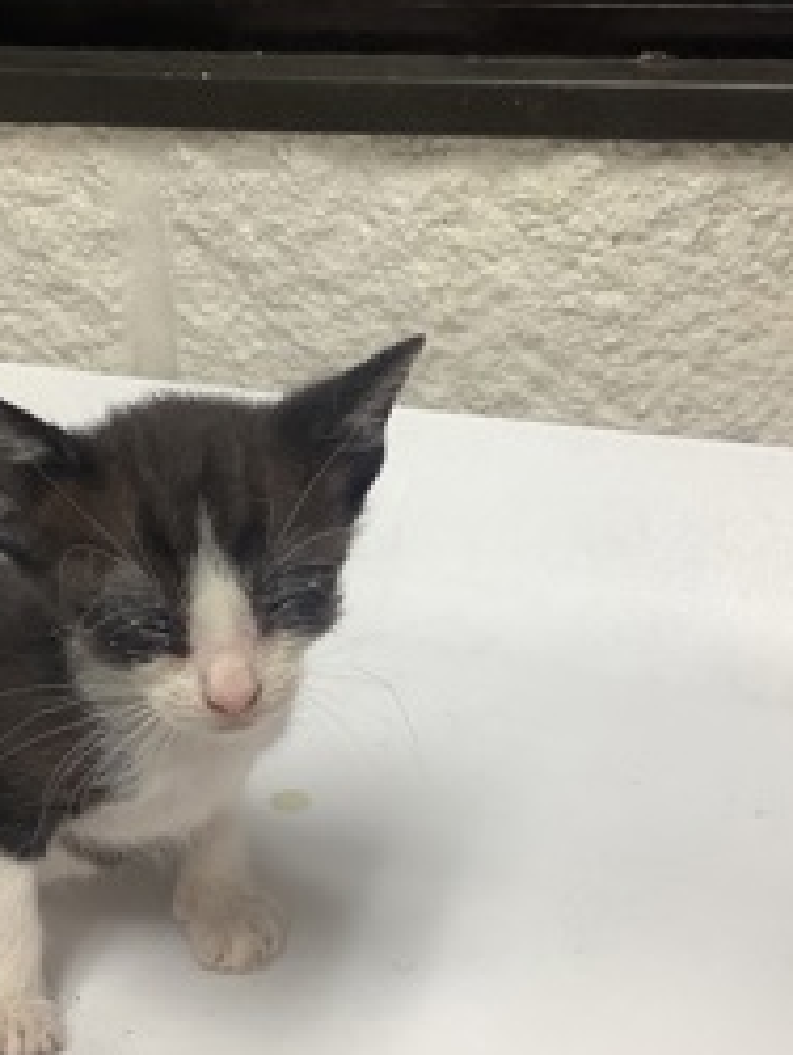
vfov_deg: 36.8
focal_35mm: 52
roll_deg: +0.1
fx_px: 1586
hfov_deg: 28.0
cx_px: 340
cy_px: 557
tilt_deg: -25.5
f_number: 2.4
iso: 64
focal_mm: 3.3
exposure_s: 1/60
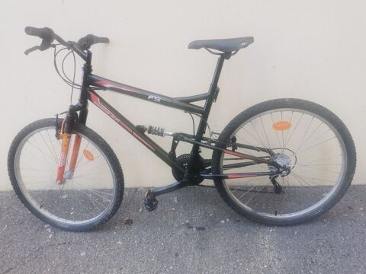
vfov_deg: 51.4
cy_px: 137
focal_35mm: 27
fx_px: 285
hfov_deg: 65.3
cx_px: 183
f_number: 1.8
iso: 50
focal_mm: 5.58
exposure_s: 1/129
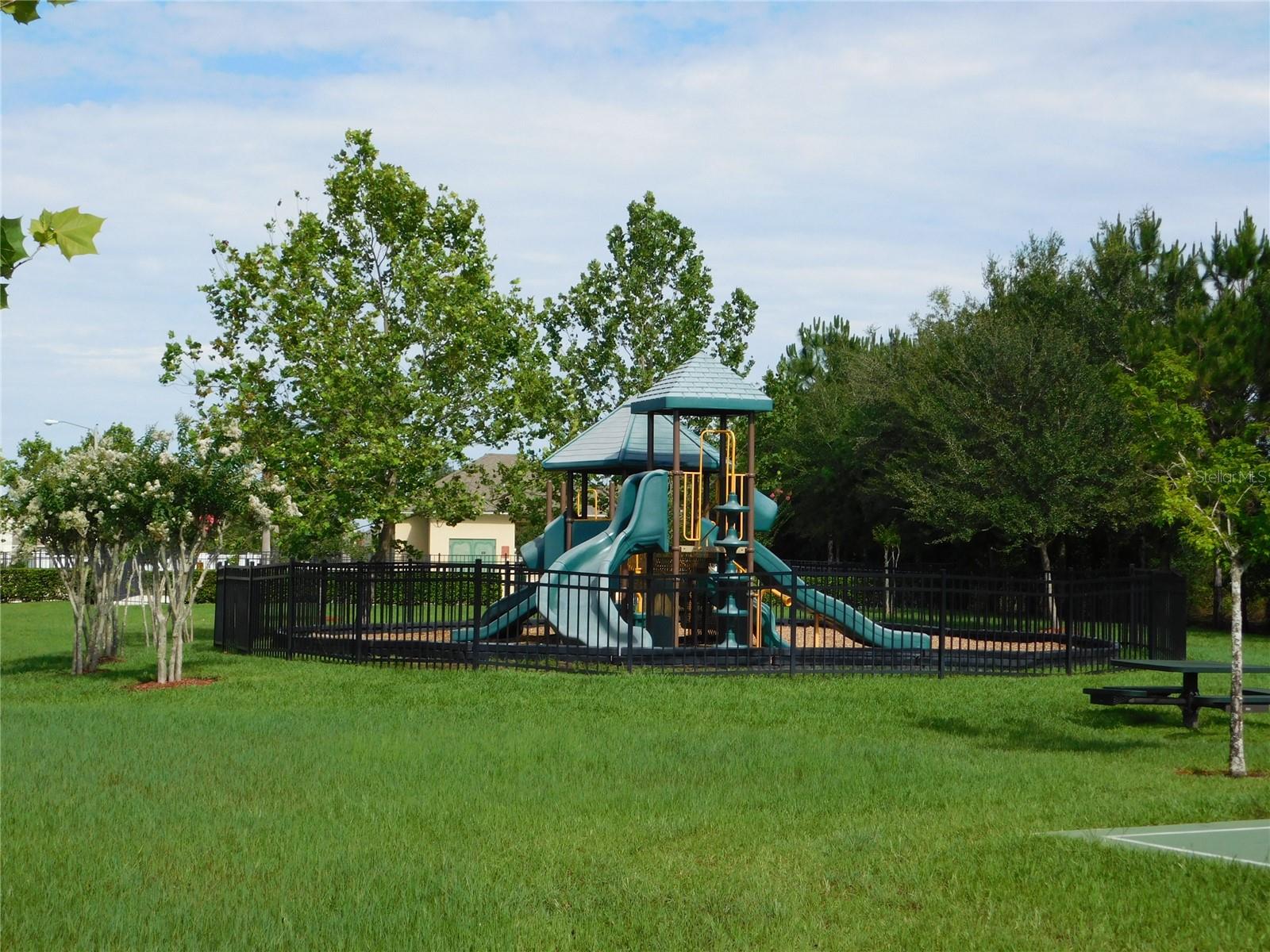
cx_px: 635
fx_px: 2165
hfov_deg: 32.7
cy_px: 476
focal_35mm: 59
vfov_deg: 24.8
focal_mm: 10.4
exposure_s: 1/1000
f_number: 4
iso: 125
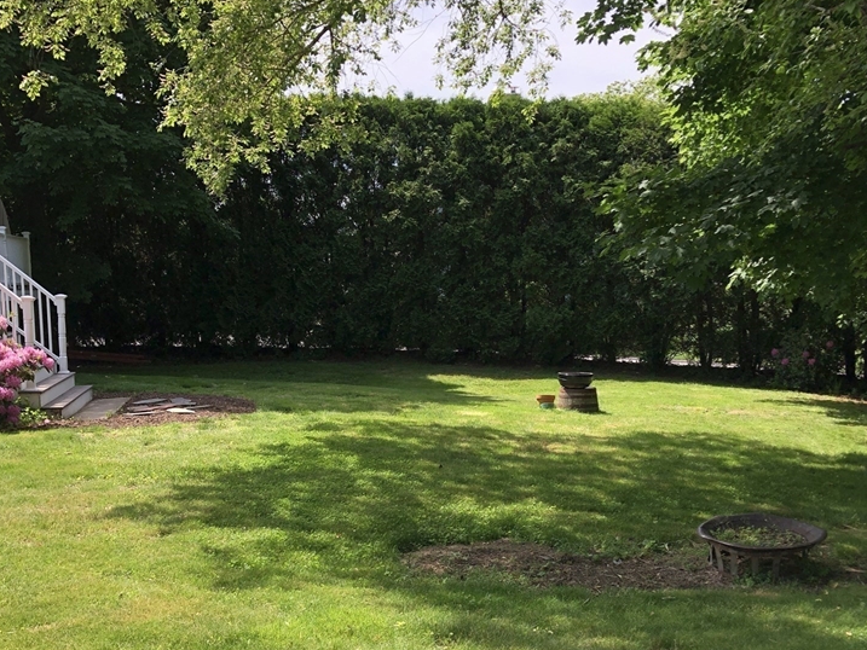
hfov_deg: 46.8
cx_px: 422
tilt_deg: -8.0
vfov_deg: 35.7
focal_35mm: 40
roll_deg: +1.5
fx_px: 1002
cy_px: 419
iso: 20
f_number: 1.8
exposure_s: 1/1043
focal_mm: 4
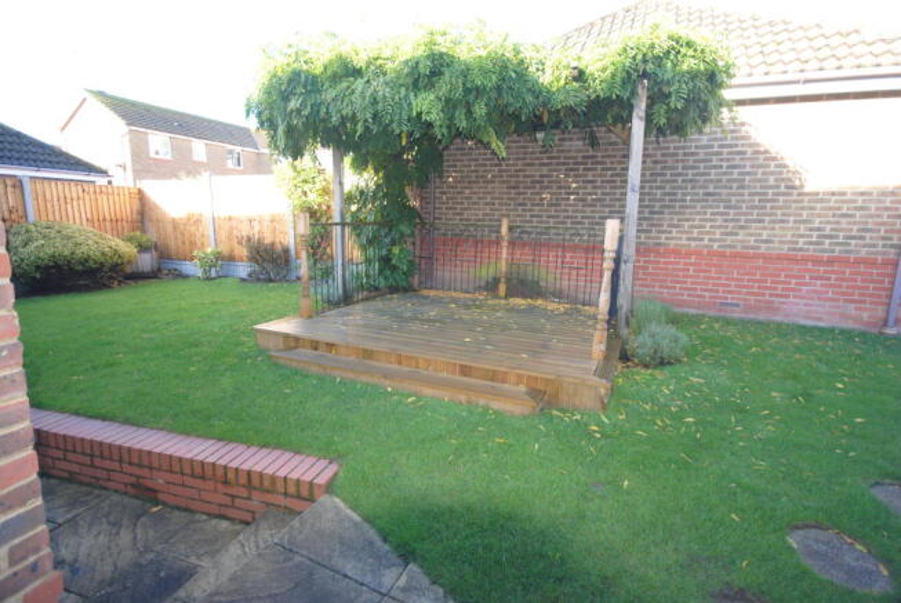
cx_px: 450
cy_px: 302
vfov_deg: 67.5
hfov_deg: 89.9
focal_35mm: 18
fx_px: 451
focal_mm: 12
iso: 200
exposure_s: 1/60
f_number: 4.5
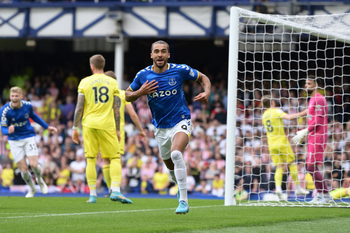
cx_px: 175
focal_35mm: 200
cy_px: 116
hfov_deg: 10.3
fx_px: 1944
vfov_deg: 6.9
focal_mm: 200
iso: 800
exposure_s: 1/1250
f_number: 3.5
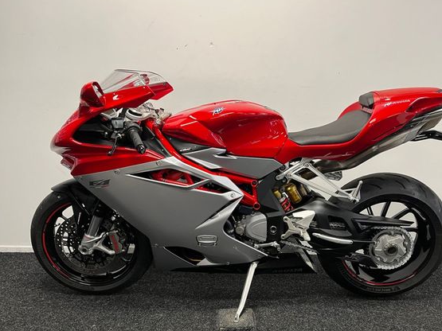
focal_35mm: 30
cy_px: 185
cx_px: 252
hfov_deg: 59.7
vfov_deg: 46.7
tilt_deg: -11.9
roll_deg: -0.8
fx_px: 383
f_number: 1.6
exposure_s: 1/50
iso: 100
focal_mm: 5.1
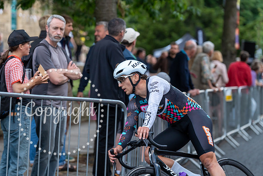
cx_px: 132
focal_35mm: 133
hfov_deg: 15.4
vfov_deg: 10.3
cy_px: 88
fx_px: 972
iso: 2000
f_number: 3.5
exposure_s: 1/800
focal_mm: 133
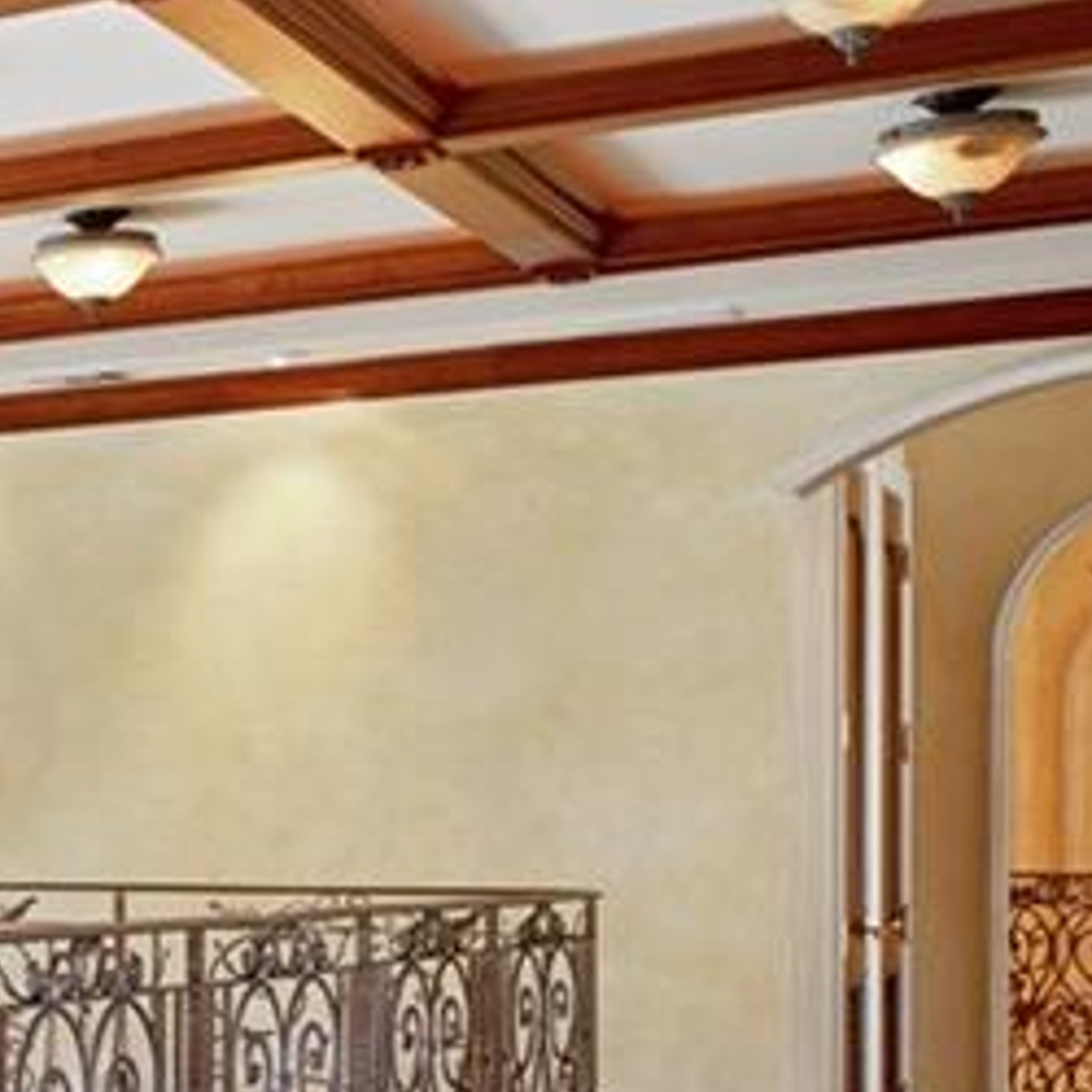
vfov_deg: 22.6
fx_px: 2712
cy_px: 786
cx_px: -1402
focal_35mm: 76
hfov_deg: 15.3
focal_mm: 14
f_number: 3.5
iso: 125
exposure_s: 1/25
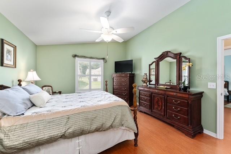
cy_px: 77
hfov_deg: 104.2
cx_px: 116
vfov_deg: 81.3
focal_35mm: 14
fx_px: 90
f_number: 7.1
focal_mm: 14
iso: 320
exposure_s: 1/4
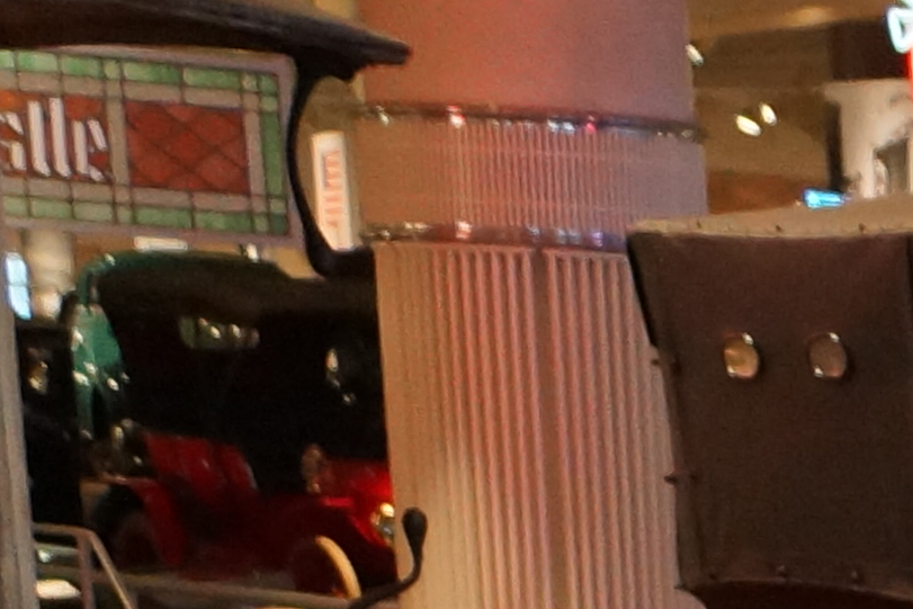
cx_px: 2960
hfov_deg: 7.8
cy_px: 2066
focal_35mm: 222
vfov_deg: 5.6
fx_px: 5631
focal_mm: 20
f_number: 4
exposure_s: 1/60
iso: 640
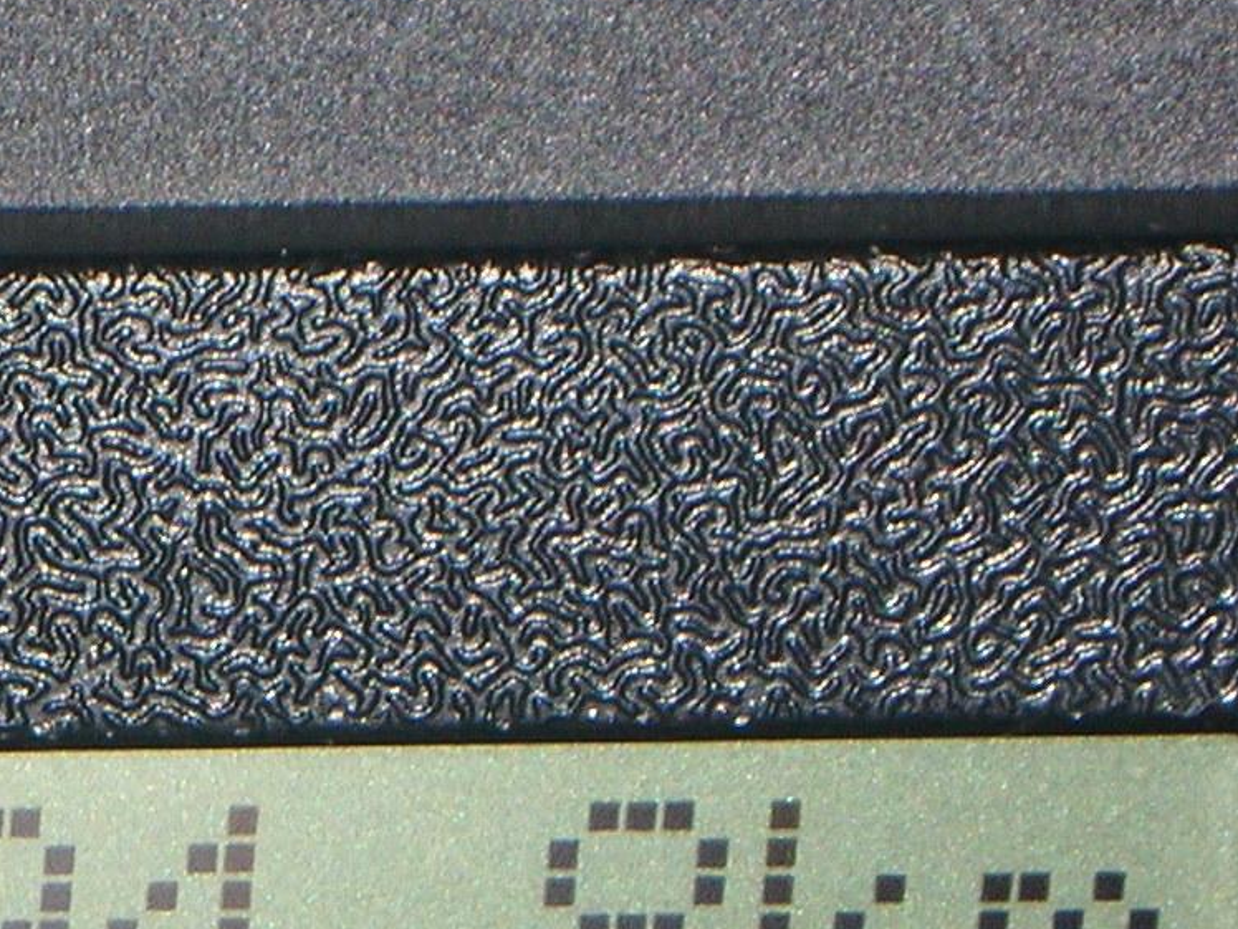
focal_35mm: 364
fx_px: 13018
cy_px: 843
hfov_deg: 5.4
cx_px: -372
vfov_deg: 4.1
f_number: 5.4
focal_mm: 17.4
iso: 50
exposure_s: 1/120
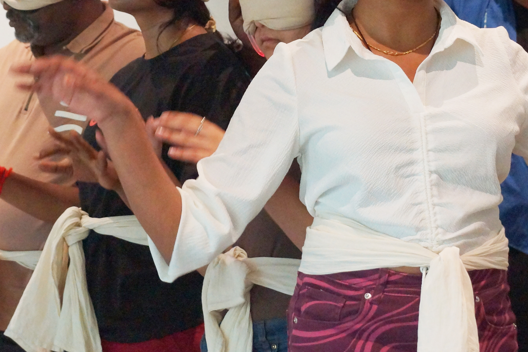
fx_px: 1717
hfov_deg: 17.5
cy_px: 47
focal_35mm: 117
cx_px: 230
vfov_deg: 11.6
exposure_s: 1/100
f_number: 4.5
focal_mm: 35
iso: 1600
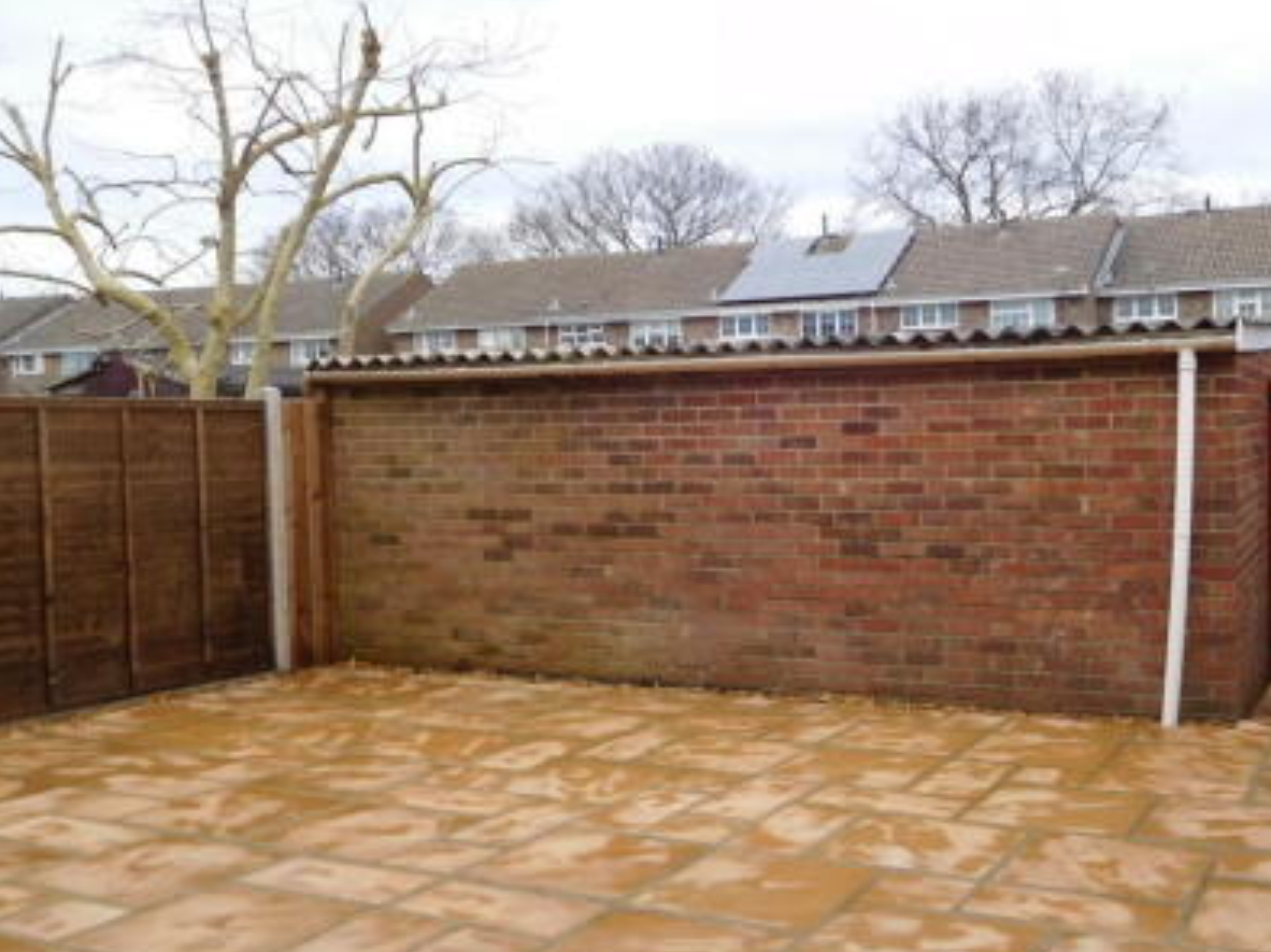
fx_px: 1358
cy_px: 489
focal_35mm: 37
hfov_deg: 49.8
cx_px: 779
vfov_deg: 38.6
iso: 125
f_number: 3.4
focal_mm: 4.5
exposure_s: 1/200
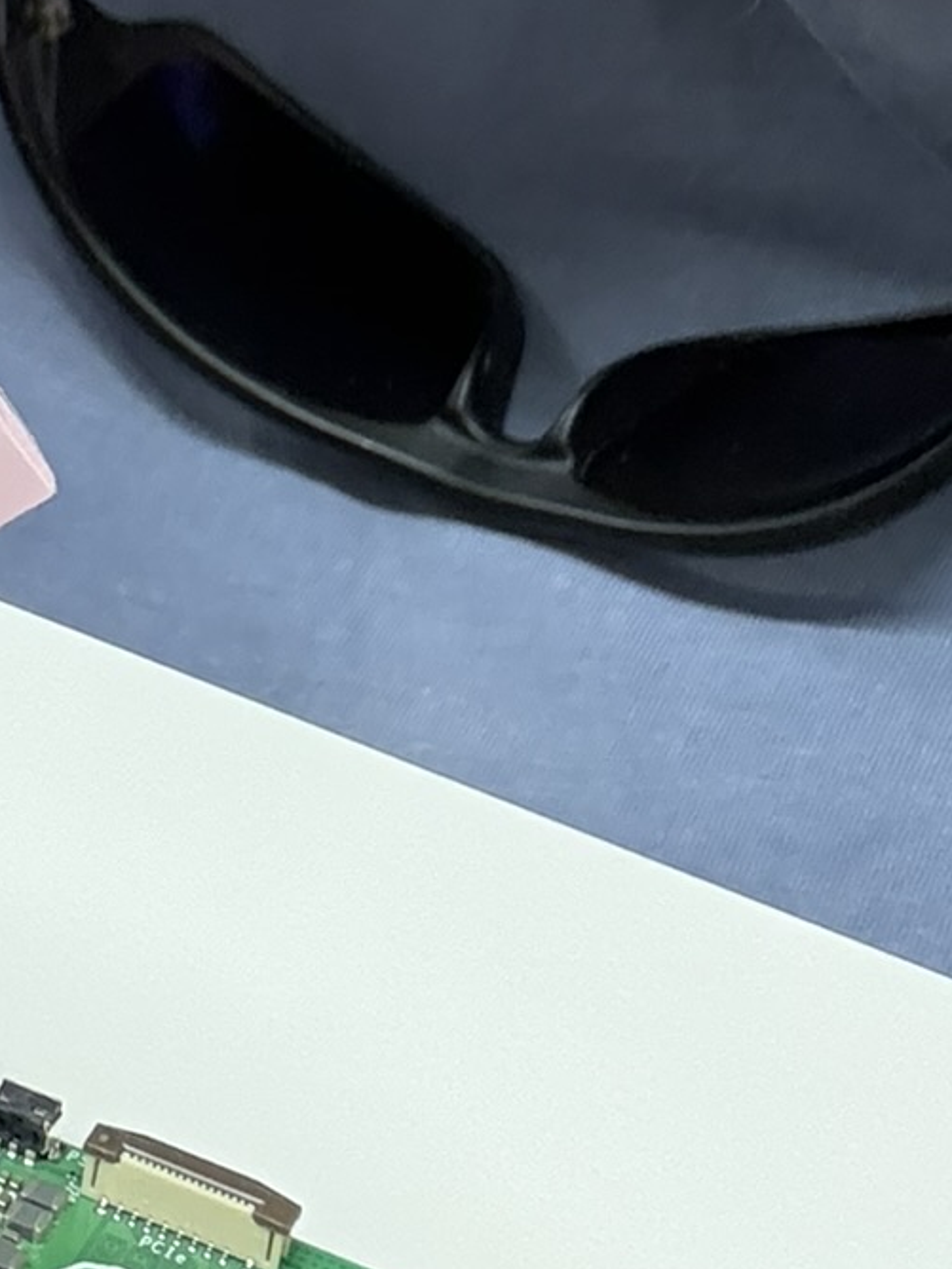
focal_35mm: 92
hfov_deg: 15.4
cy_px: 222
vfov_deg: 21.0
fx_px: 3374
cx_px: -262
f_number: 1.9
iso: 250
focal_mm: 2.69
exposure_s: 1/40
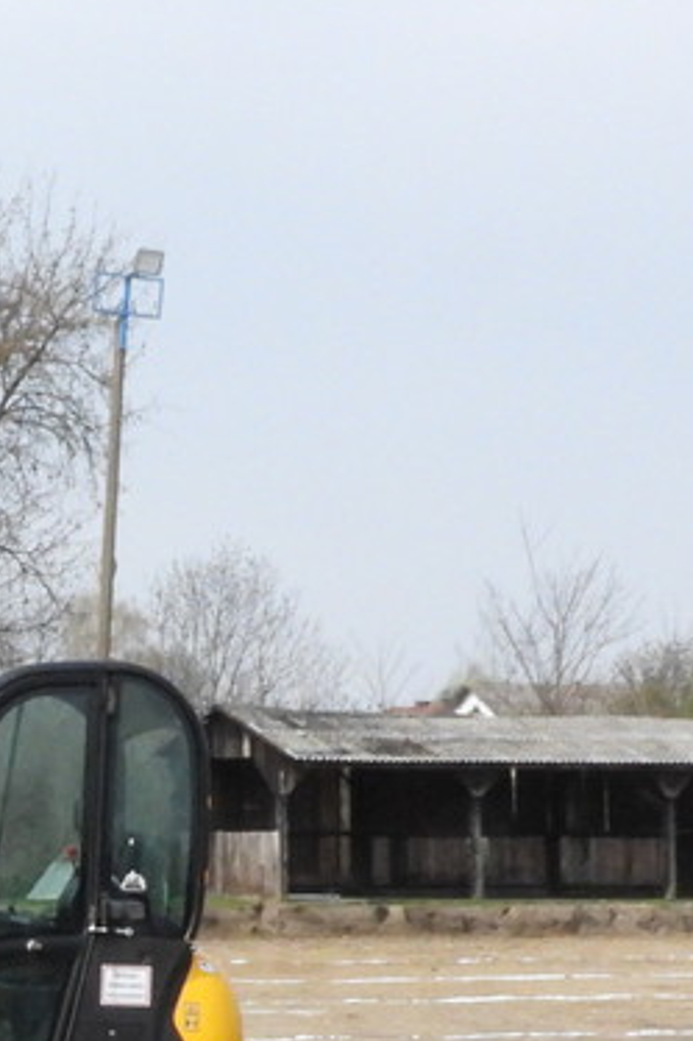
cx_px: -704
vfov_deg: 14.6
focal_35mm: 137
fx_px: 3959
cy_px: 1152
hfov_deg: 9.4
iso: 800
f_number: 6.3
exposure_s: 1/1600
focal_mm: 7.4
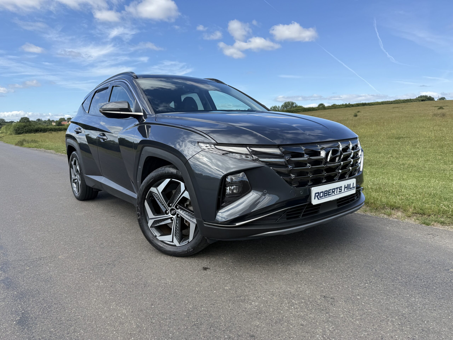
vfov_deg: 56.8
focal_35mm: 24
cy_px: 170
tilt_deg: -8.8
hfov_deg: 71.6
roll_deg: +0.7
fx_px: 314
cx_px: 226
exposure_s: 1/2907
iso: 80
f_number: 1.78
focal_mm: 6.76
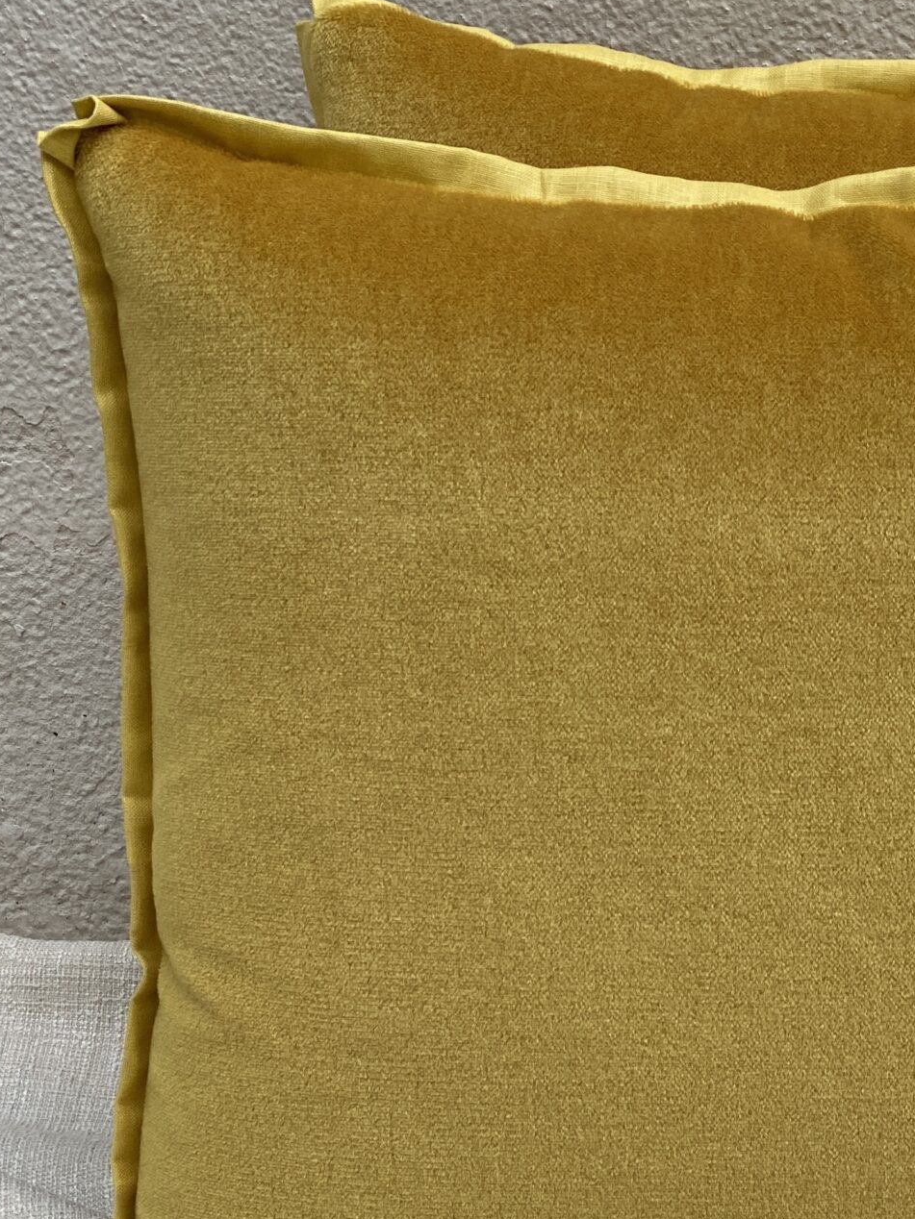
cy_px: 901
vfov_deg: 18.6
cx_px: 794
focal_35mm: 105
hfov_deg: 14.0
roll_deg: +0.1
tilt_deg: -23.0
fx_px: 3701
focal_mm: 6
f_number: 2
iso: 32
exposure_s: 1/122
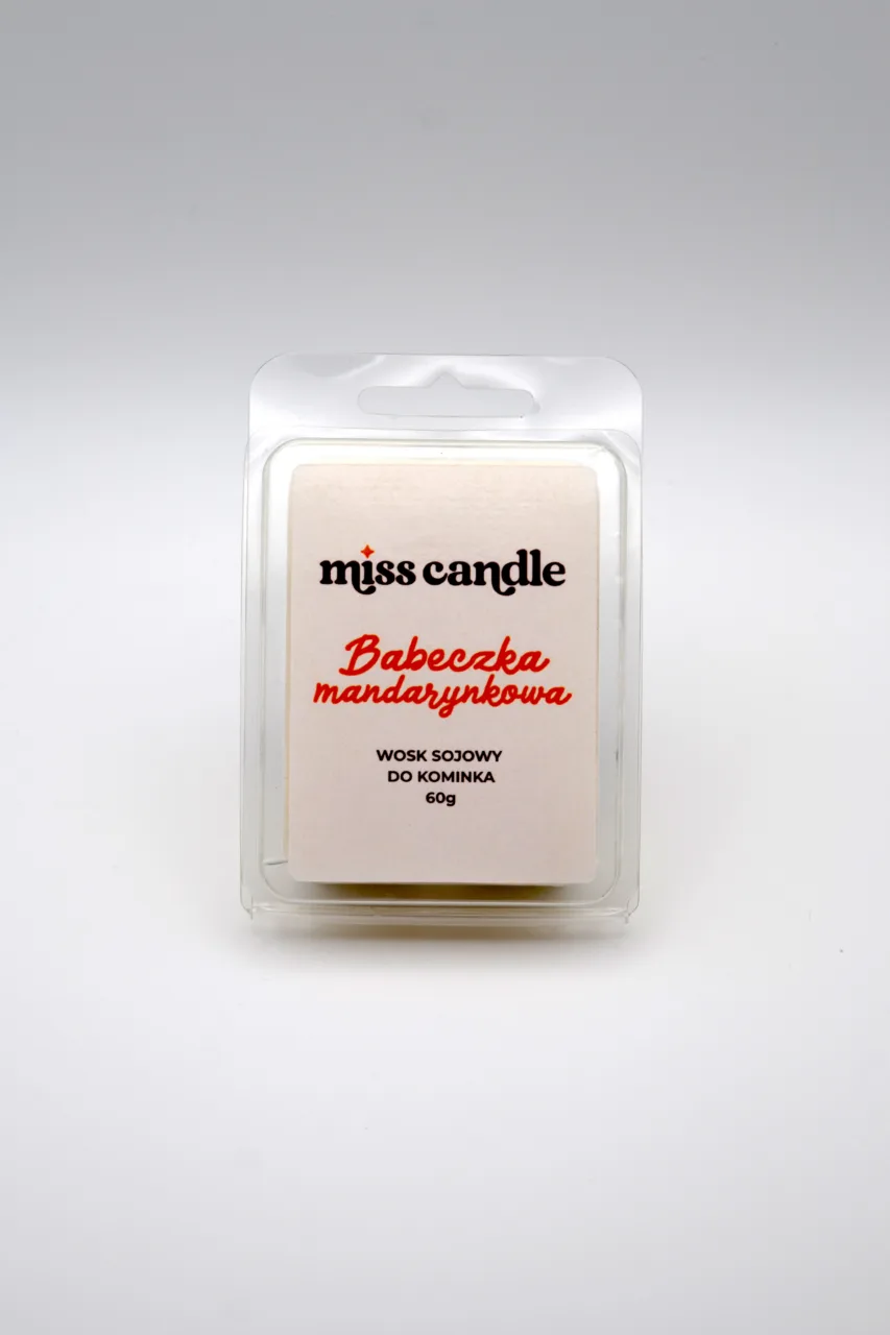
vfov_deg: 24.6
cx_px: 445
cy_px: 668
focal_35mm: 82
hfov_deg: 16.5
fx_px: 3060
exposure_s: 1/80
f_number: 5.6
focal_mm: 55
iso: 100
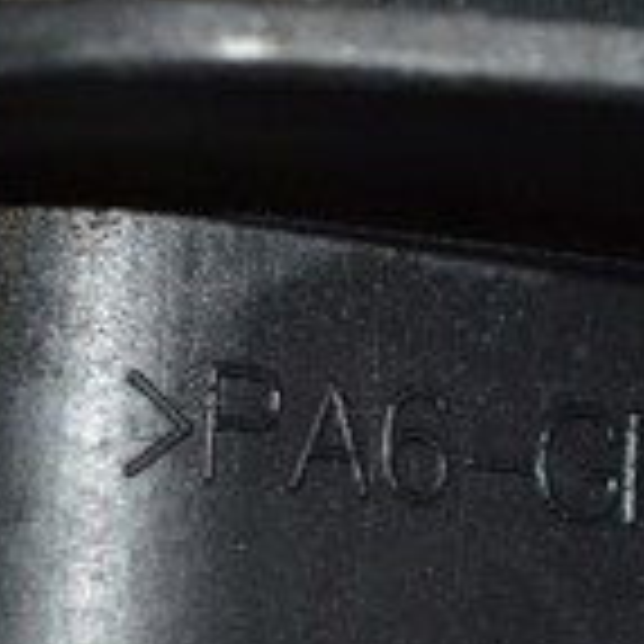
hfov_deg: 5.6
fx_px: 6586
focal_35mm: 313
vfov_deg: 5.6
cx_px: 437
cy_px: 660
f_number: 8
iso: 100
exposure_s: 1/60
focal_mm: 55
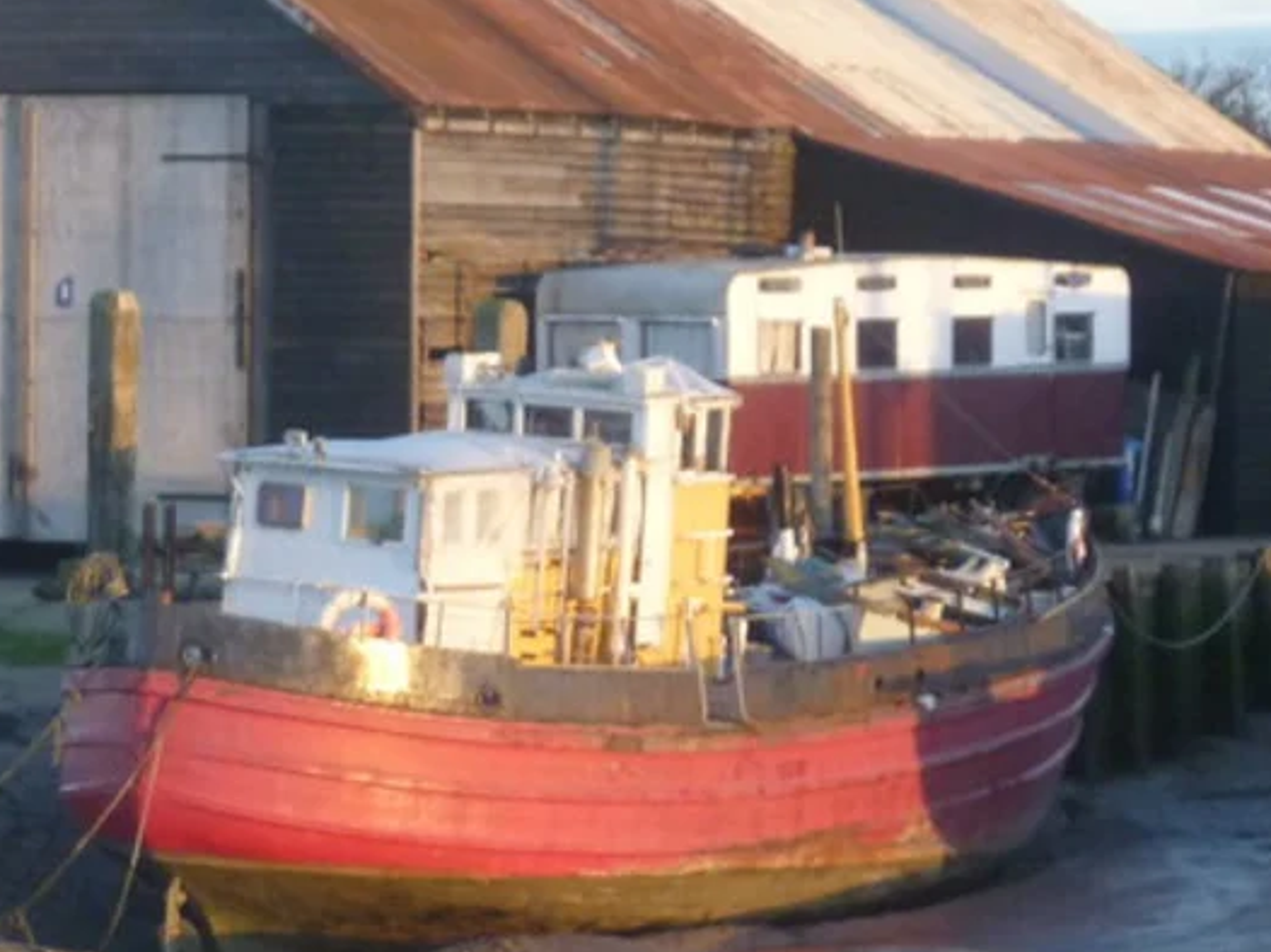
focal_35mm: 241
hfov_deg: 8.1
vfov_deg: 6.2
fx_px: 8845
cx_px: -191
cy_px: 413
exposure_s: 1/100
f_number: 5.1
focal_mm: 15.7
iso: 200
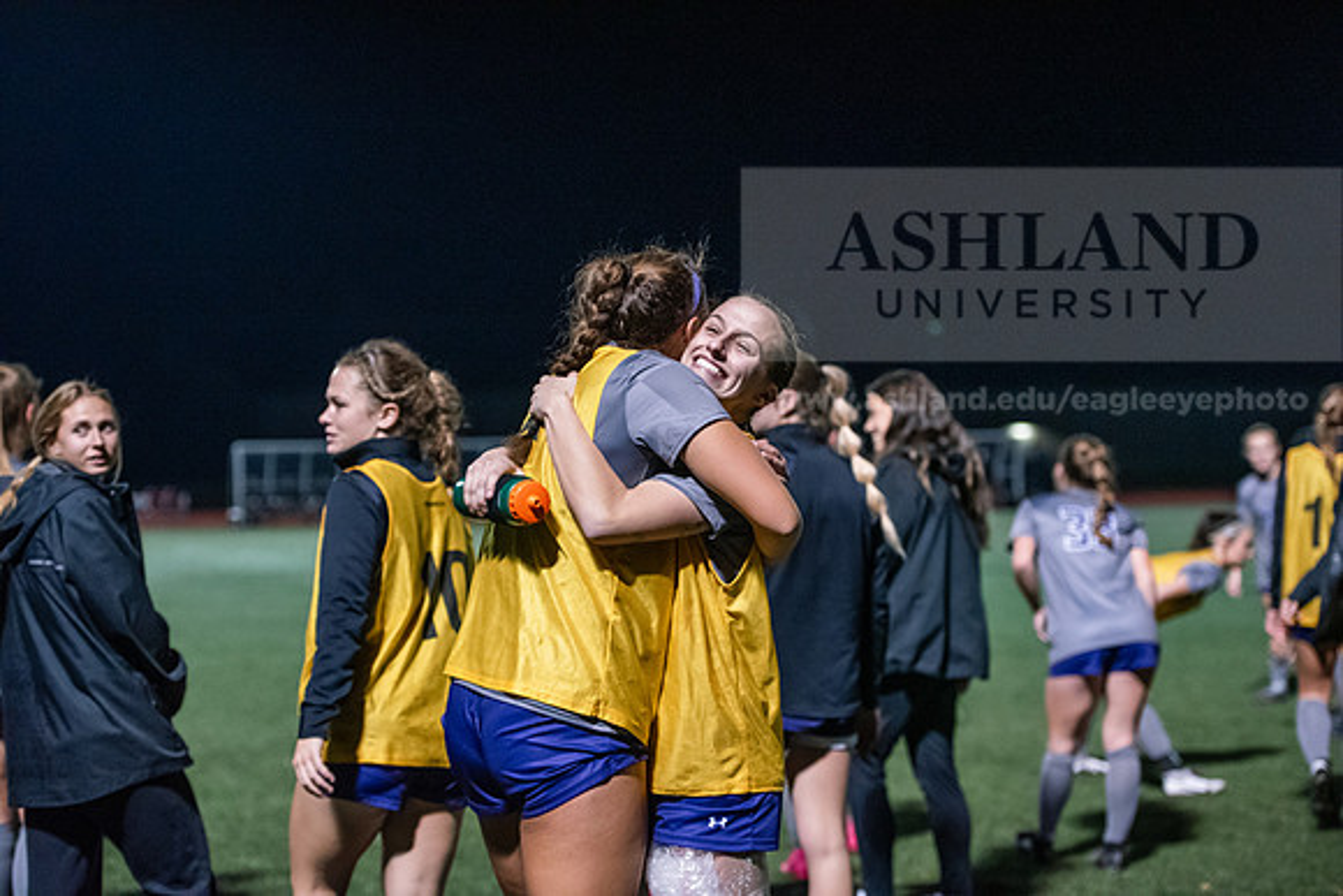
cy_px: 448
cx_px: 672
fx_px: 2798
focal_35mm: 75
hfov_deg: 27.0
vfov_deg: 18.2
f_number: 3.2
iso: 8000
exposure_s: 1/800
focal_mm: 75
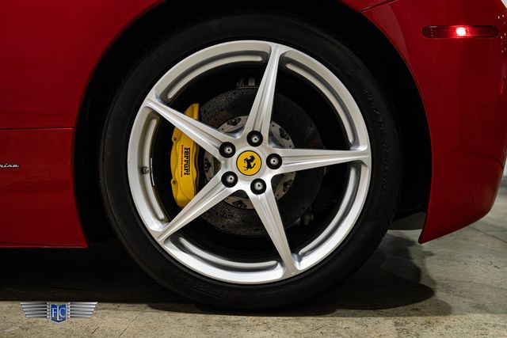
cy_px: 169
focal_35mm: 40
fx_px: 563
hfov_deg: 48.4
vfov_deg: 33.4
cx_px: 254
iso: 1600
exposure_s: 1/80
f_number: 4
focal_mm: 40
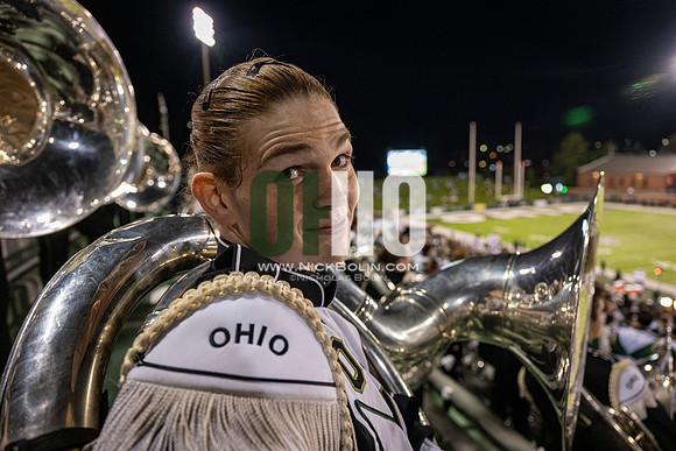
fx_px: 451
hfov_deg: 73.7
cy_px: 226
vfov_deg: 53.2
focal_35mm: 24
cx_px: 338
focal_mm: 24
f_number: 3.2
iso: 2000
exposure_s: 1/500
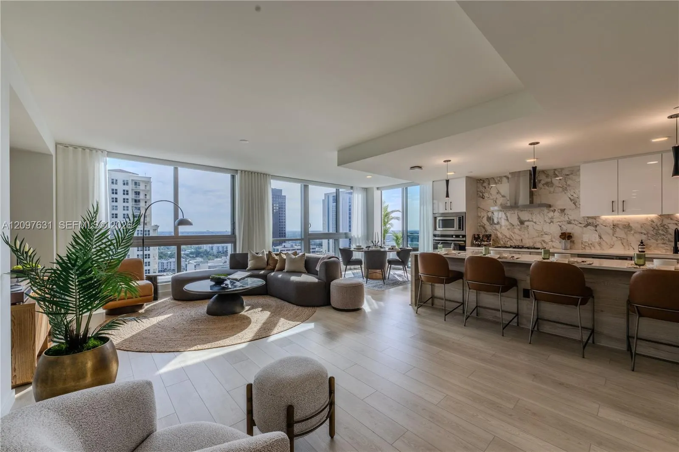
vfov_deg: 81.2
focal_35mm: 14
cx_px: 340
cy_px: 226
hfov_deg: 104.3
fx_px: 264
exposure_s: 1/1250
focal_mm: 14
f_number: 9
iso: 400
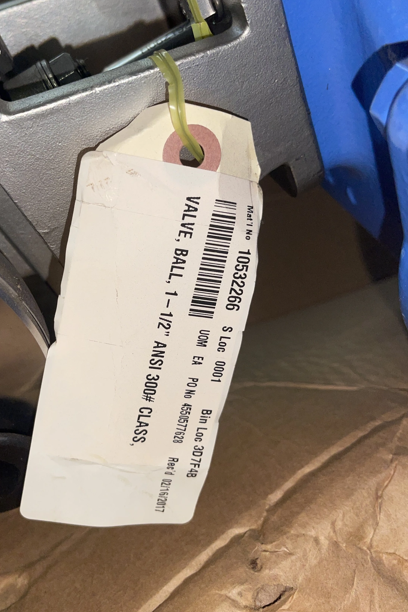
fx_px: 561
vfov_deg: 57.1
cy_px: 280
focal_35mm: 33
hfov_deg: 39.6
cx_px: 146
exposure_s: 1/70
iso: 32
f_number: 1.6
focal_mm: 5.1
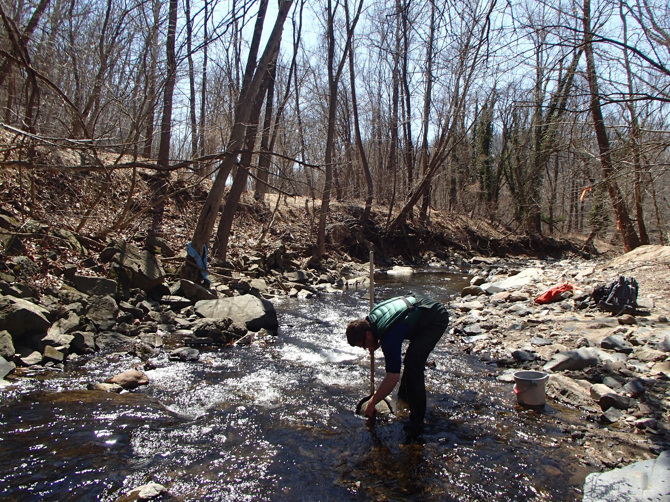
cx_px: 335
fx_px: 542
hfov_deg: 63.4
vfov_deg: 49.7
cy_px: 251
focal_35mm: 28
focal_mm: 5
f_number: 3.9
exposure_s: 1/400
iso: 100
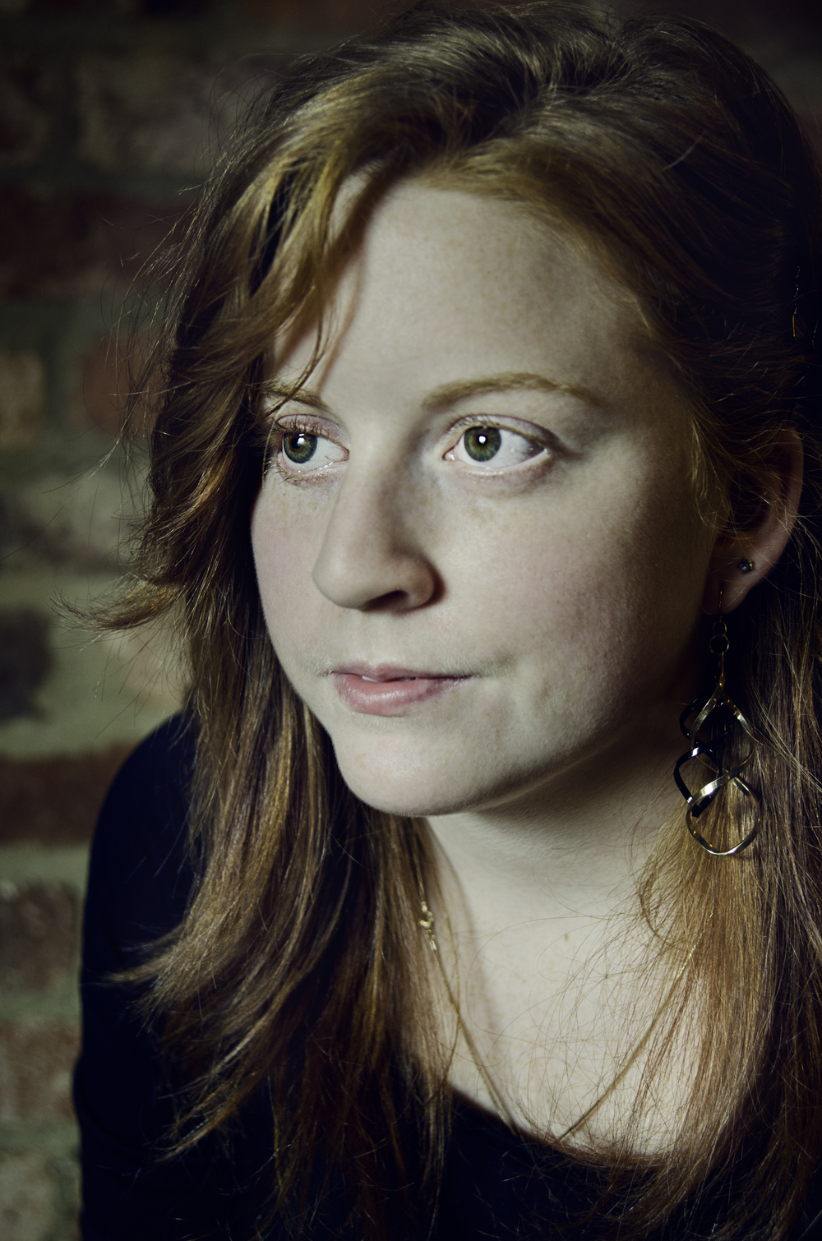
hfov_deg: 21.5
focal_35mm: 63
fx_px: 2168
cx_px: 411
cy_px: 620
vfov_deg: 32.0
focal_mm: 42
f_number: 3.3
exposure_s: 1/100
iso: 560
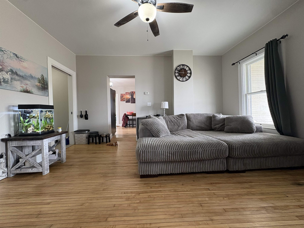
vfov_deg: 85.7
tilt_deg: -1.1
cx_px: 152
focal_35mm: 14
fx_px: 123
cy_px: 114
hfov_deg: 102.1
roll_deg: +1.1
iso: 200
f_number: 2.2
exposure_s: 1/60
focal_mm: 2.22
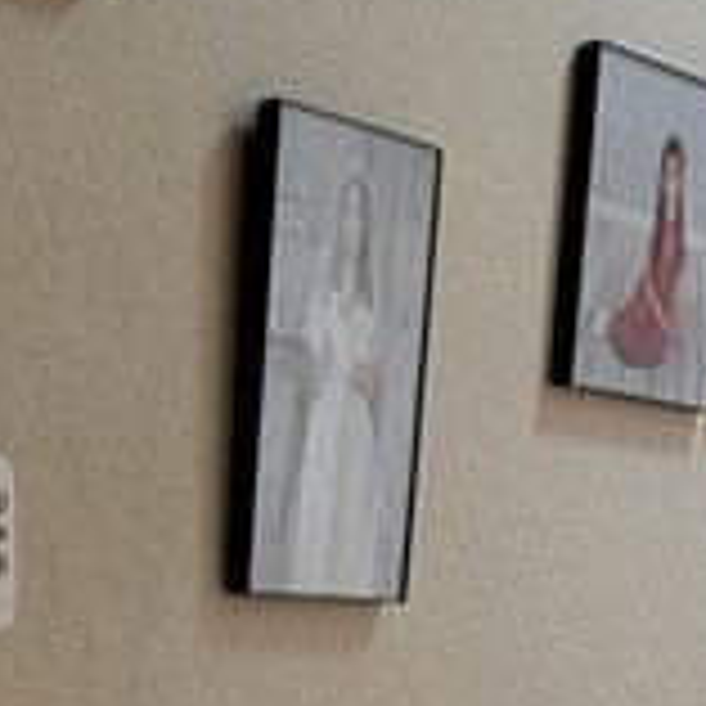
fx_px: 3184
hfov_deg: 12.5
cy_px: 1659
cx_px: -22
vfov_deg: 10.9
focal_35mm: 138
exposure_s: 1/40
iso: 160
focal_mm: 6.7
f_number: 1.8
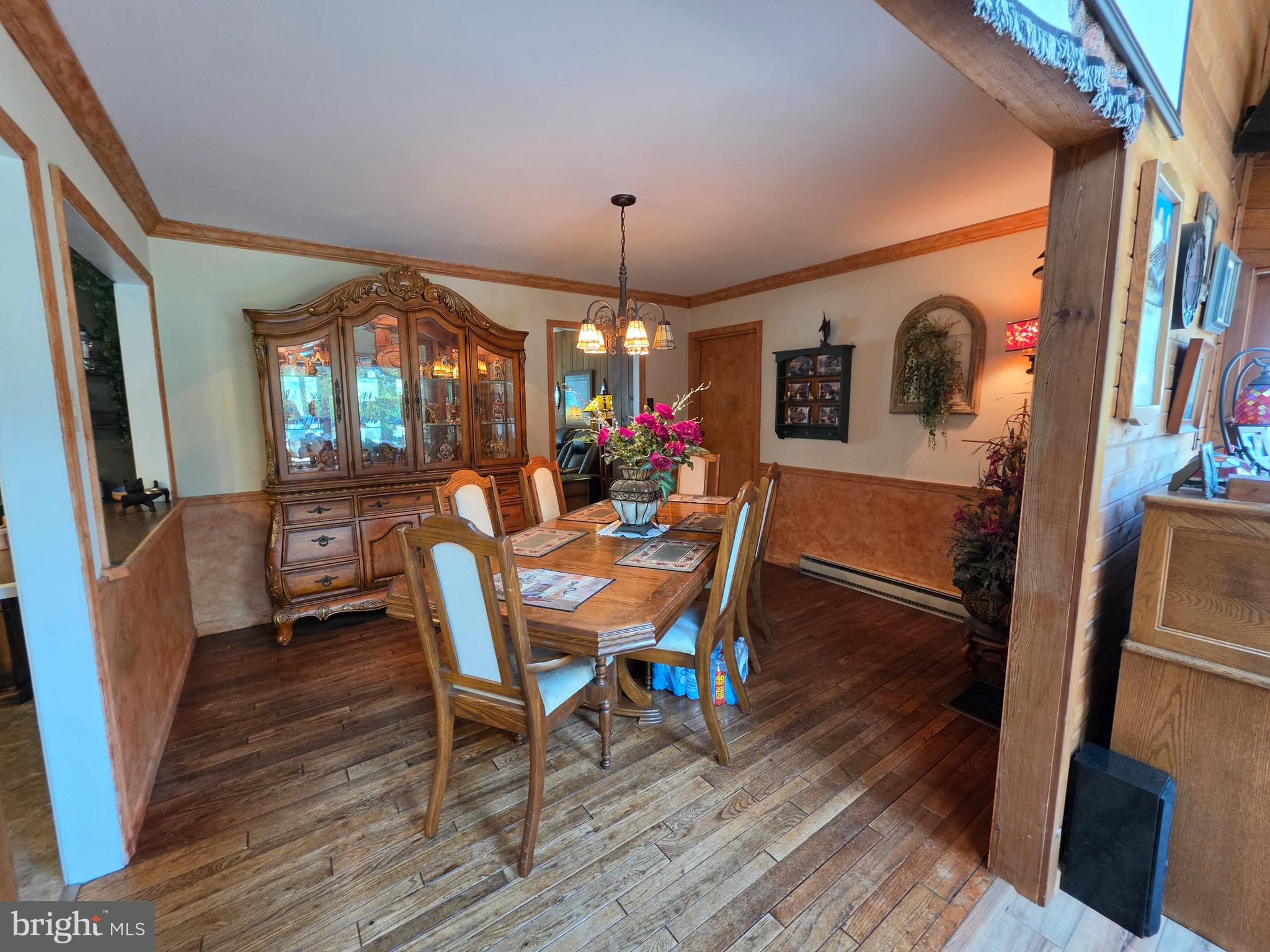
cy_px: 476
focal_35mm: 13
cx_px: 635
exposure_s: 1/60
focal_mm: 2.2
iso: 200
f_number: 1.9
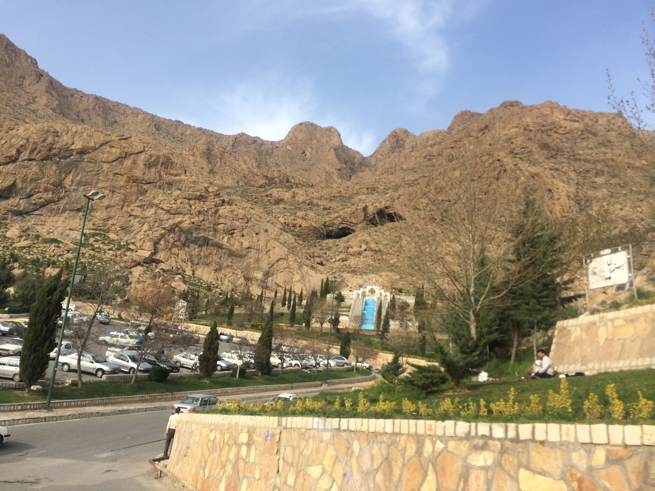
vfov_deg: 46.8
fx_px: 568
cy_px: 246
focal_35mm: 30
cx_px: 328
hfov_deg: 60.0
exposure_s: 1/1001
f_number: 2.2
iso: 32
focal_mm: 4.12
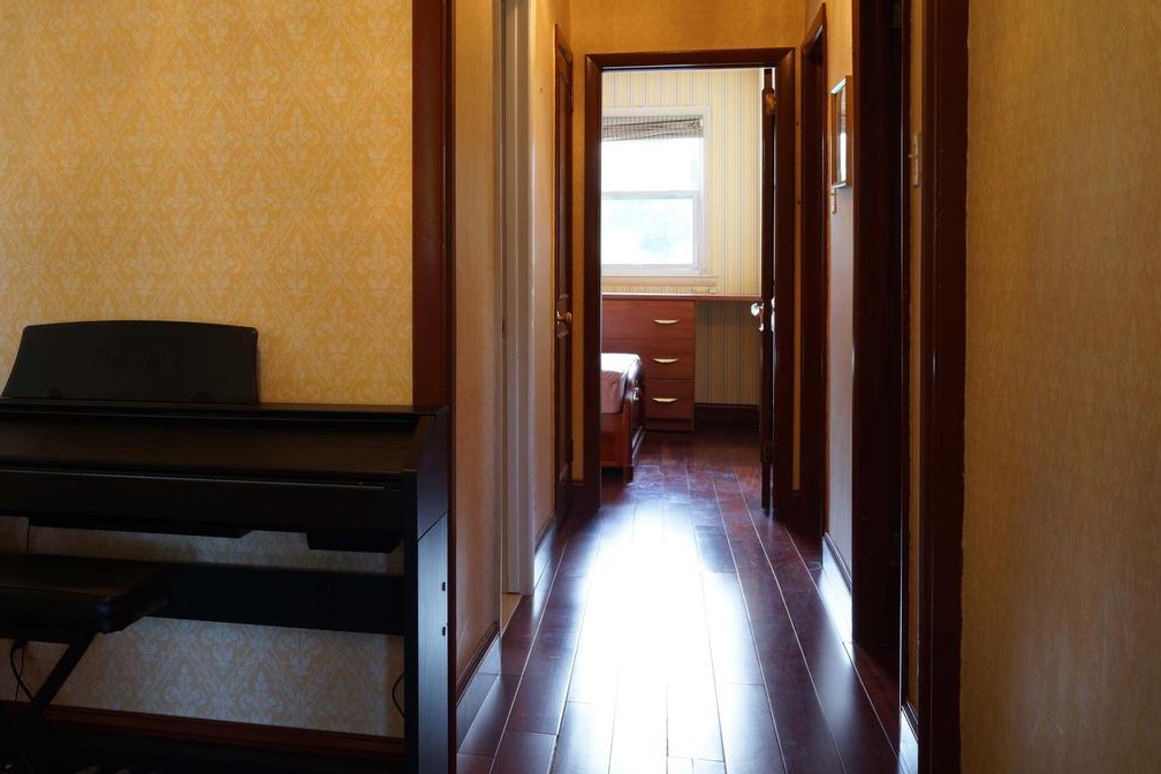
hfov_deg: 47.2
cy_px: 279
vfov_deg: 33.2
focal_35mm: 40
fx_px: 1290
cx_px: 336
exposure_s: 1.3
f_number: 11
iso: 160
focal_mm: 28
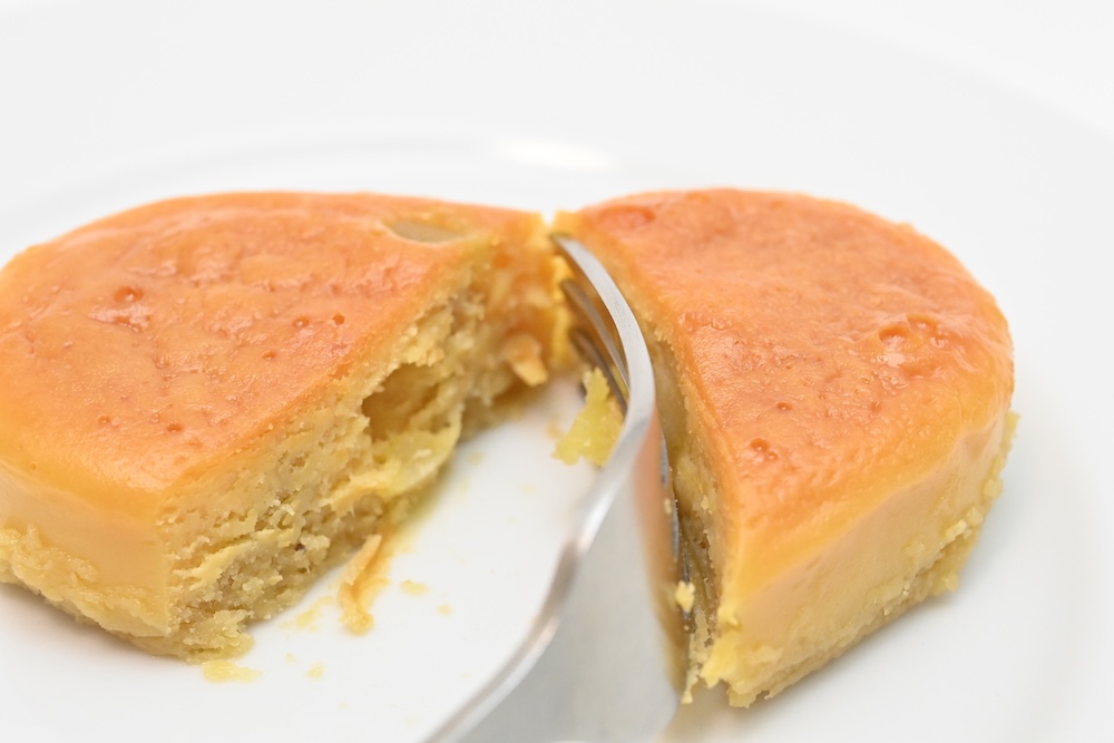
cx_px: 557
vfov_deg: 22.6
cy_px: 372
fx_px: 1857
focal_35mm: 60
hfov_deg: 33.4
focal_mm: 60
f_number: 11
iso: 6400
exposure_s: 1/160
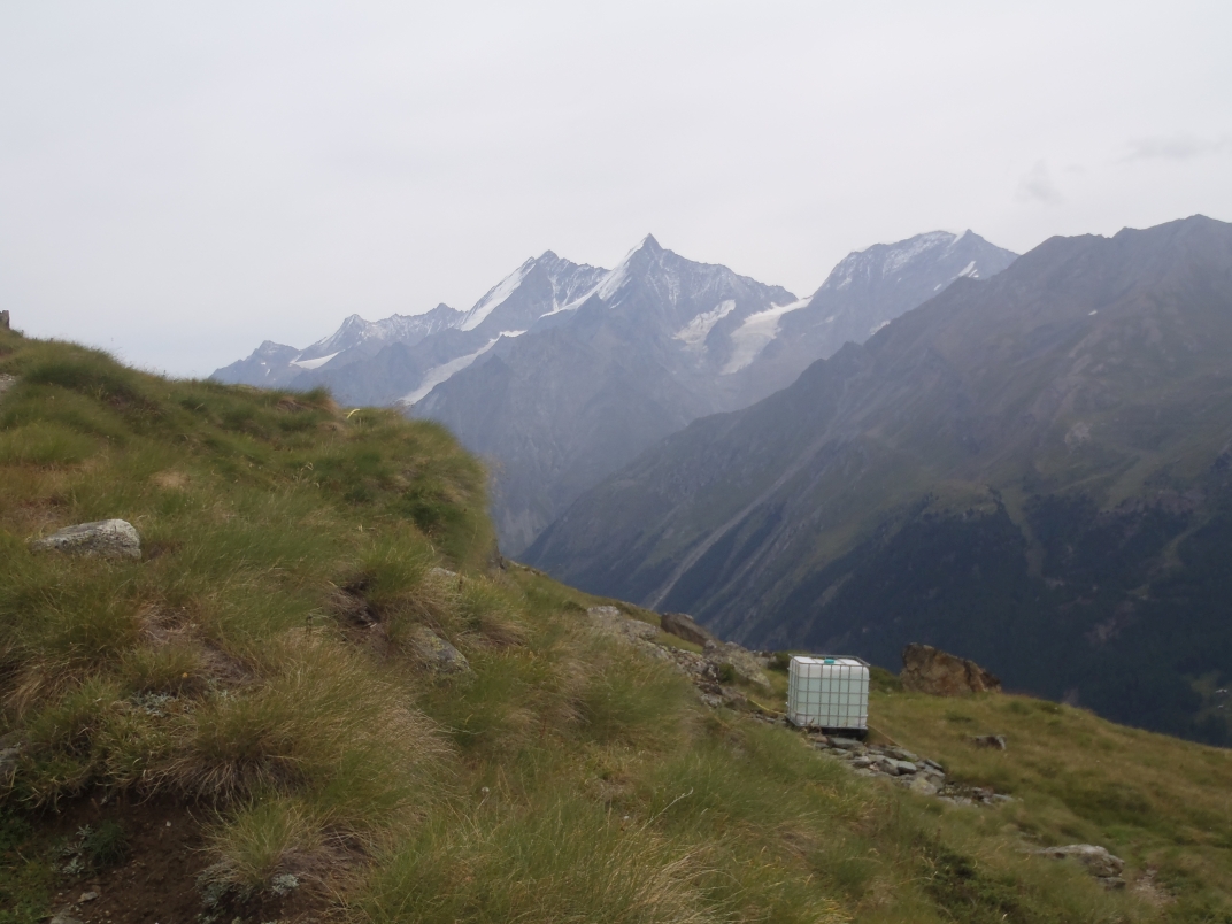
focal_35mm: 36
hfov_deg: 51.4
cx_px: 616
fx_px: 1281
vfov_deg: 39.7
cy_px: 462
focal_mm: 6.53
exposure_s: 1/500
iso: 80
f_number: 5
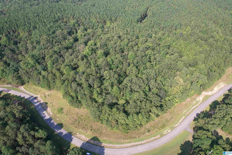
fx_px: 142
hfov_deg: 78.6
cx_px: 116
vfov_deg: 57.2
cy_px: 78
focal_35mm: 22
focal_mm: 8.38
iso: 100
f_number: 2.8
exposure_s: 1/640
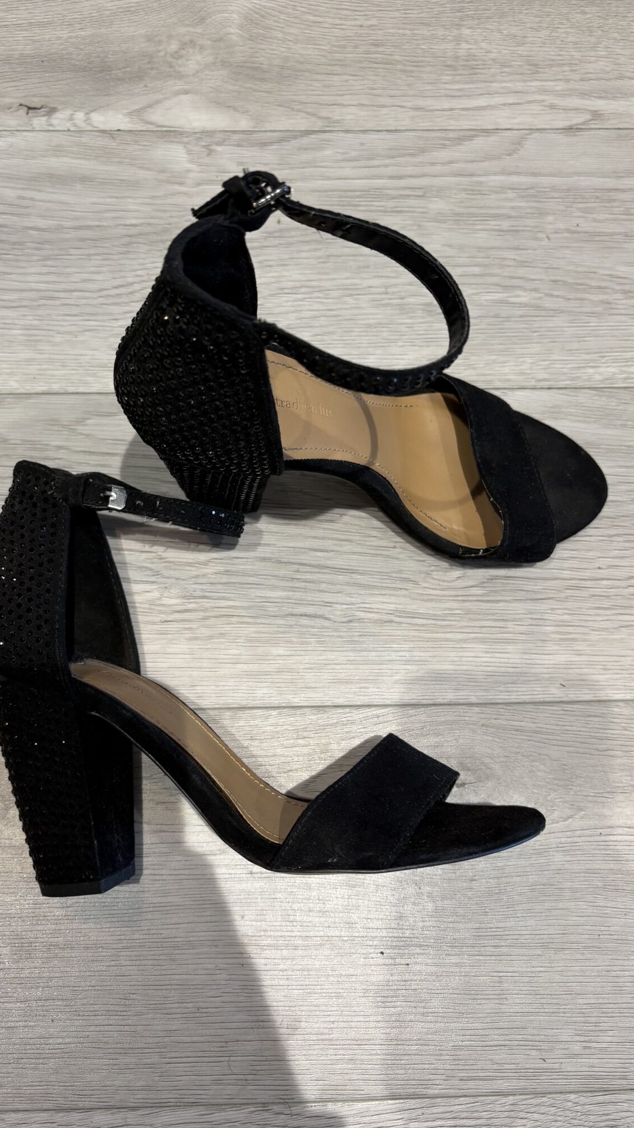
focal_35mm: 29
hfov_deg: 40.1
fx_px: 867
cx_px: 264
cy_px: 570
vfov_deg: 66.1
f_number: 1.6
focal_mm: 5.96
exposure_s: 1/60
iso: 80
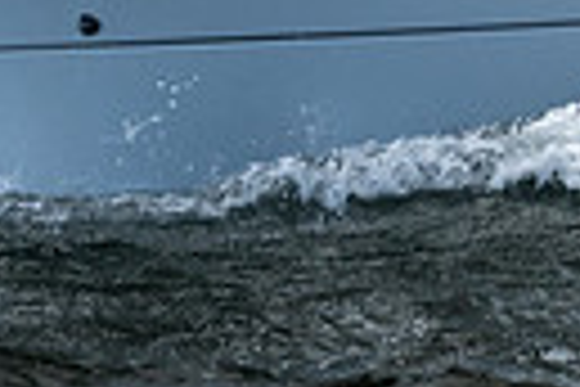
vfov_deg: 1.7
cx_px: 1519
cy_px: -1090
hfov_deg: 2.5
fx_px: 12952
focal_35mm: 804
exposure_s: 1/2000
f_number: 6.3
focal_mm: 90
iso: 200
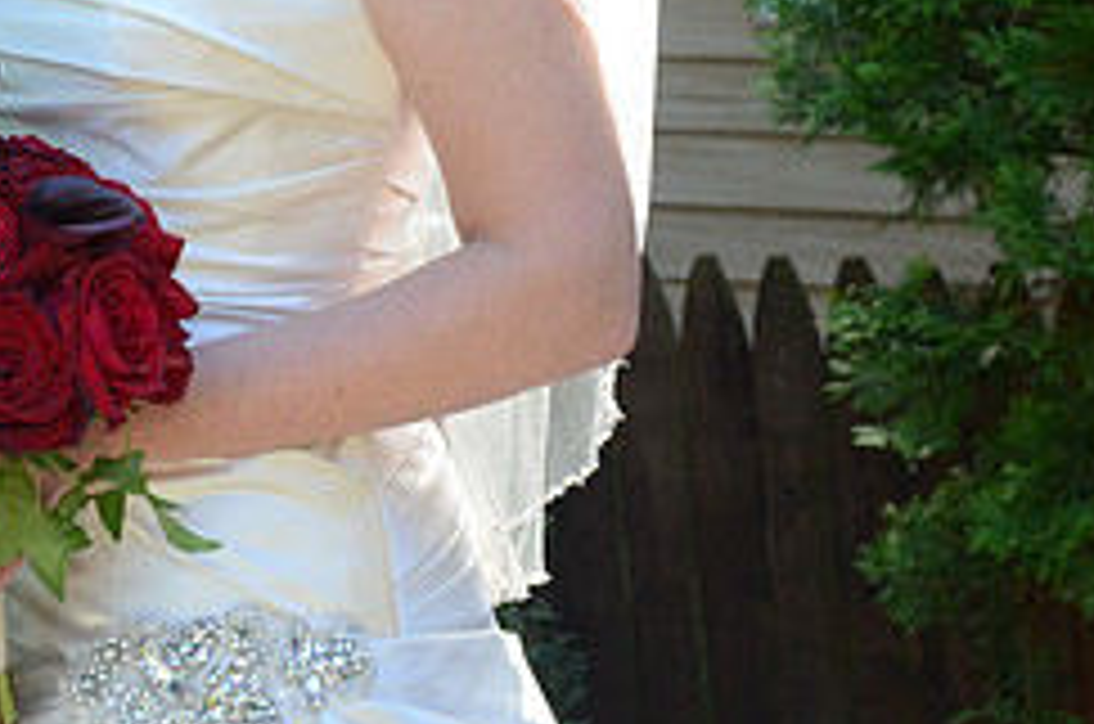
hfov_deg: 14.8
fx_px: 4125
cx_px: -77
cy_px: -81
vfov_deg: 9.9
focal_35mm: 136
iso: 500
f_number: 6.3
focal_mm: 38
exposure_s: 1/125
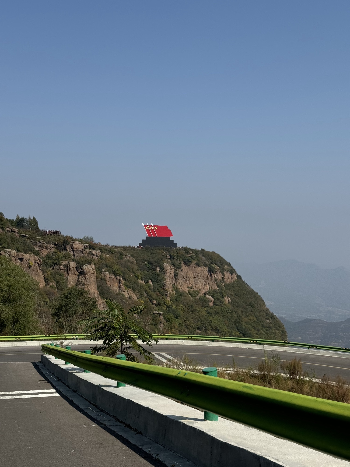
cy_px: 234
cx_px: 175
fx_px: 647
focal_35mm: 48
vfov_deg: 39.7
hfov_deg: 30.3
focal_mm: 6.76
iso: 64
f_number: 1.78
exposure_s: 1/5848
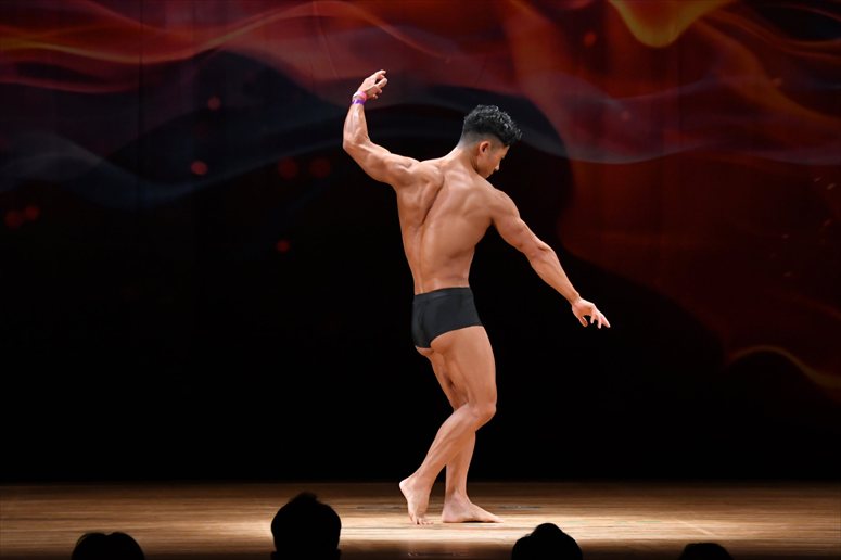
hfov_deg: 9.5
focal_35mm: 217
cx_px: 420
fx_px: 5067
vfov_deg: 6.3
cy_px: 280
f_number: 5.6
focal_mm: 145
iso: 3200
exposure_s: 1/400
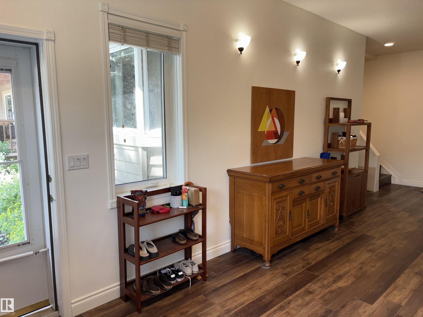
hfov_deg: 67.3
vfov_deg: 53.1
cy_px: 158
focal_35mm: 26
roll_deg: +0.3
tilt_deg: -6.8
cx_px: 212
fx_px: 318
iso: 100
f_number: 1.6
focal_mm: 5.96
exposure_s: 1/120
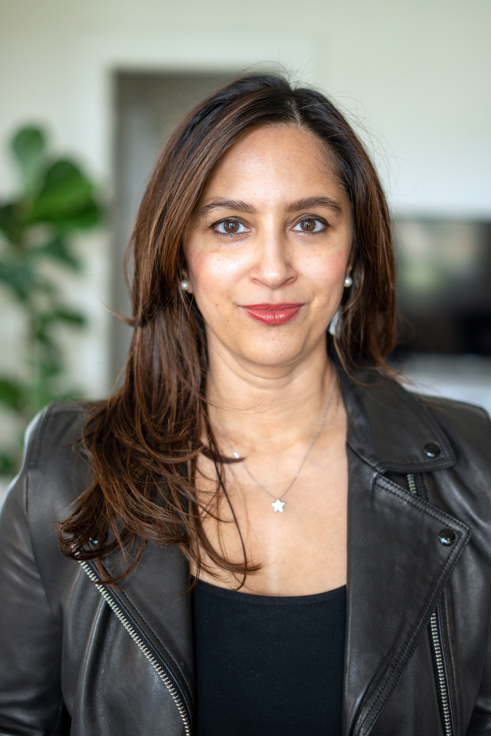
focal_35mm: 50
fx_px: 1023
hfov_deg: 27.0
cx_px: 246
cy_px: 368
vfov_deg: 39.6
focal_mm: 50
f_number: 2.2
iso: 500
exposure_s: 1/160
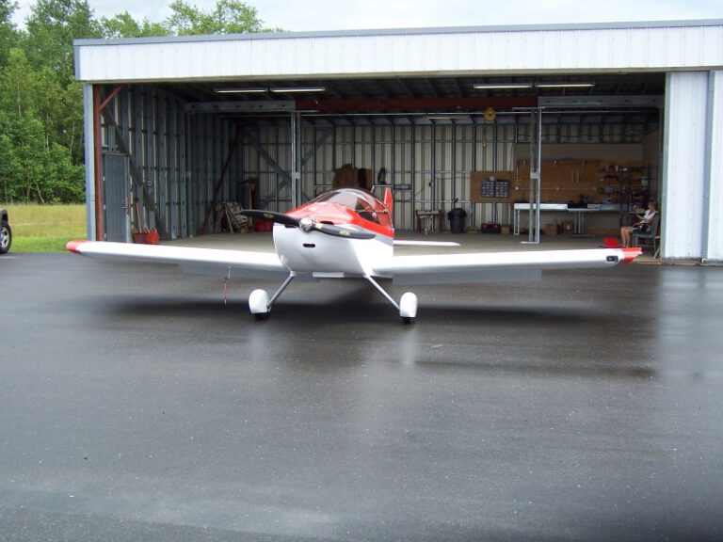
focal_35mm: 40
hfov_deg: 46.8
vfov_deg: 36.0
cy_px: 271
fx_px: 835
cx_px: 362
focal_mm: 6.7
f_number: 4
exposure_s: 1/250
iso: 80
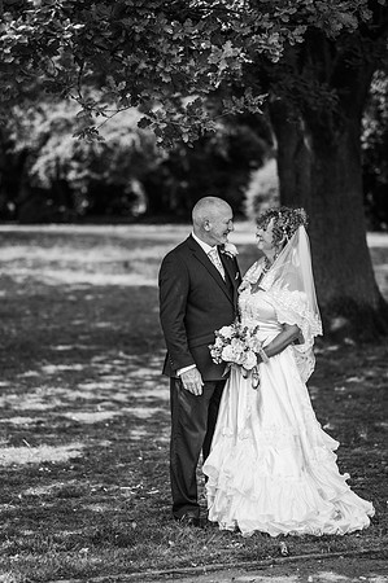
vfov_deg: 23.9
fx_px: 1377
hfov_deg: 16.0
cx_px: 194
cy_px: 292
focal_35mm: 85
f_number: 2
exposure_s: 1/2500
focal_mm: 85
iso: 100
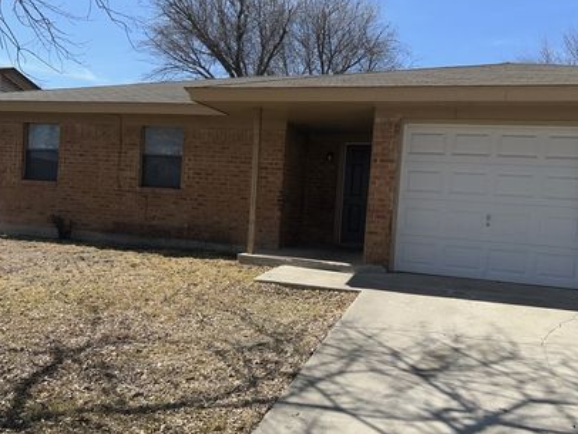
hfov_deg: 56.8
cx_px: 289
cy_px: 226
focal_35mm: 32
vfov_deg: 44.2
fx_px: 535
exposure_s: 1/14286
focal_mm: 5.7
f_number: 1.5
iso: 32
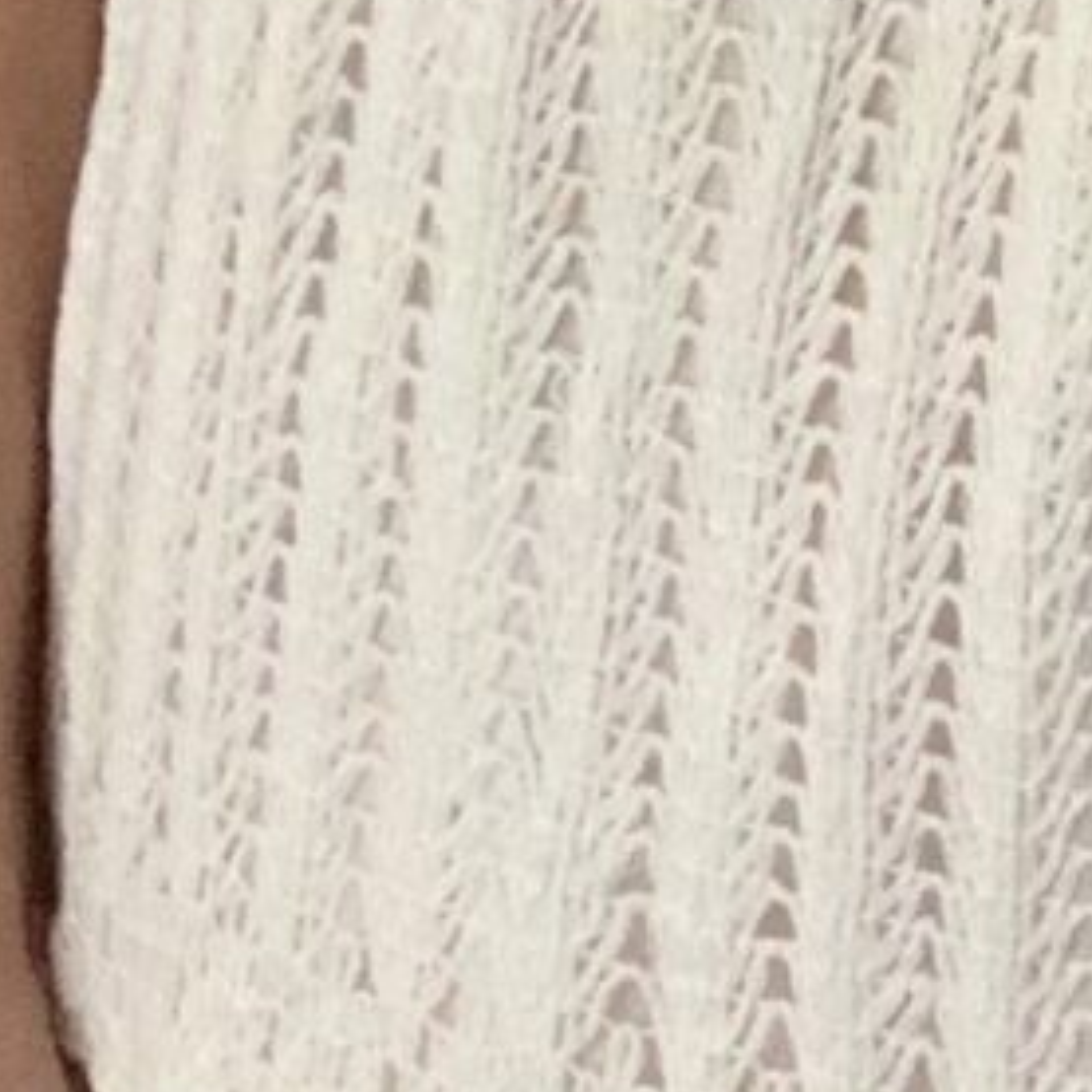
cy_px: 2338
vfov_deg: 7.9
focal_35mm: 209
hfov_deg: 8.1
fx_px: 7459
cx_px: 1861
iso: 200
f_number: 2.2
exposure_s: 1/60
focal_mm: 2.87
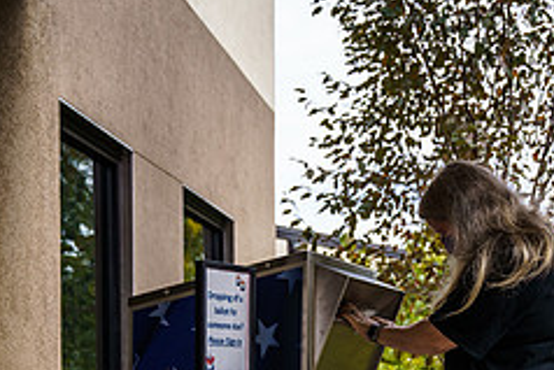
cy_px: 443
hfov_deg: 25.1
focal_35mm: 79
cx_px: 466
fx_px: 1216
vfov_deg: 16.6
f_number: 2.8
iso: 200
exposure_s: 1/1250
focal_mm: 29.5
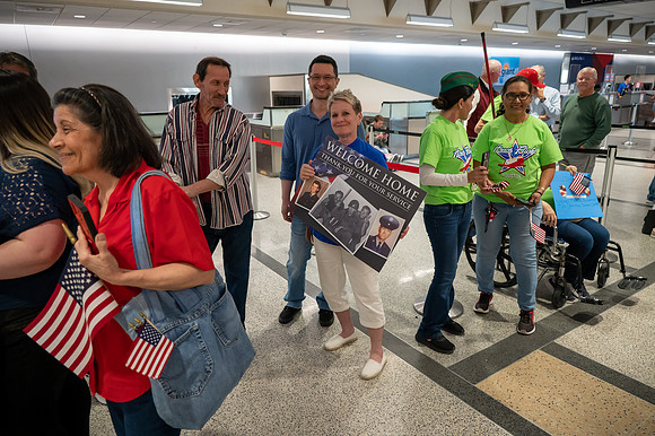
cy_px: 218
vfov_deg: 50.4
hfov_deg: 70.5
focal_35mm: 26
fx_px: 464
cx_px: 328
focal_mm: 25.5
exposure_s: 1/200
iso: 5600
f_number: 4.2
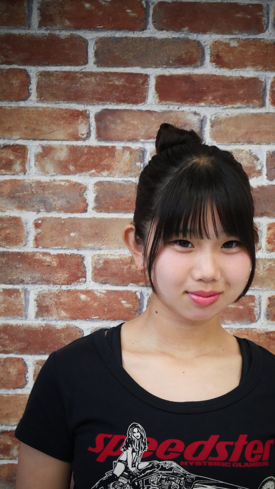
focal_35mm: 67
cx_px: 174
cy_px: 306
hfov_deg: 18.0
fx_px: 868
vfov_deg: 31.3
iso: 640
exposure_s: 1/60
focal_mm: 24
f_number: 5
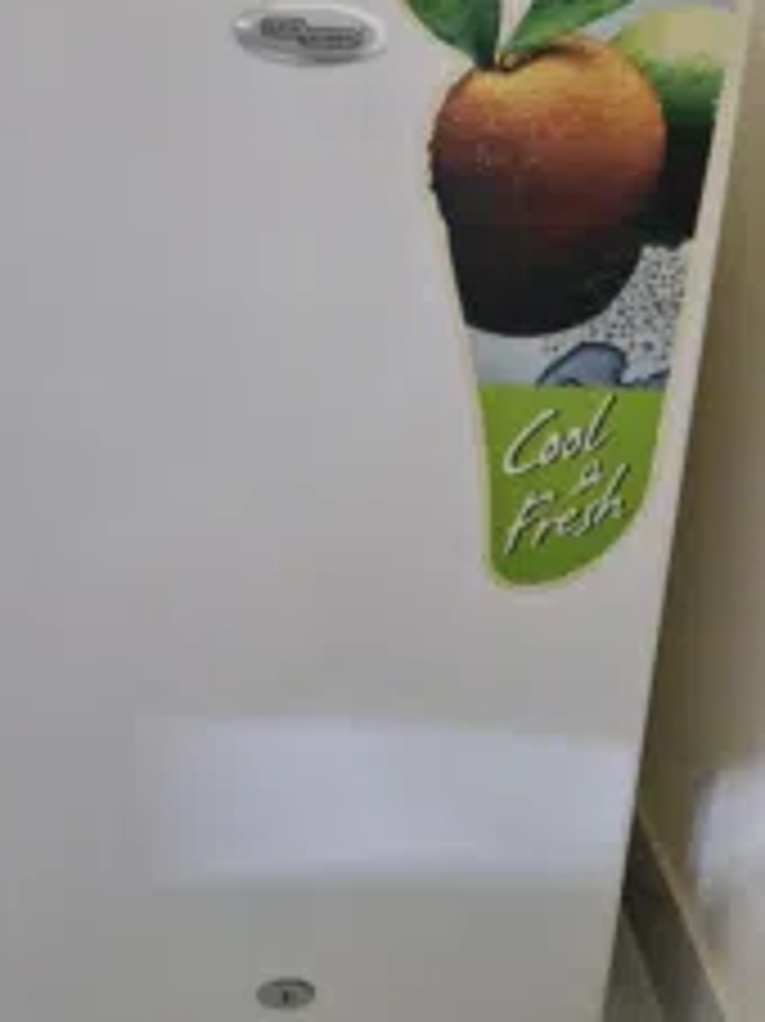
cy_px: 482
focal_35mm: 44
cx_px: 342
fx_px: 1298
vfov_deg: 42.9
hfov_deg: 32.8
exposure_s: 1/50
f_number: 1.8
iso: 500
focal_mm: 7
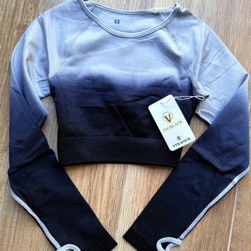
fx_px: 238
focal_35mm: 29
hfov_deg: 55.6
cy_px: 128
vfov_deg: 55.6
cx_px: 126
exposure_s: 1/121
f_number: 1.78
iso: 100
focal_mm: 6.76
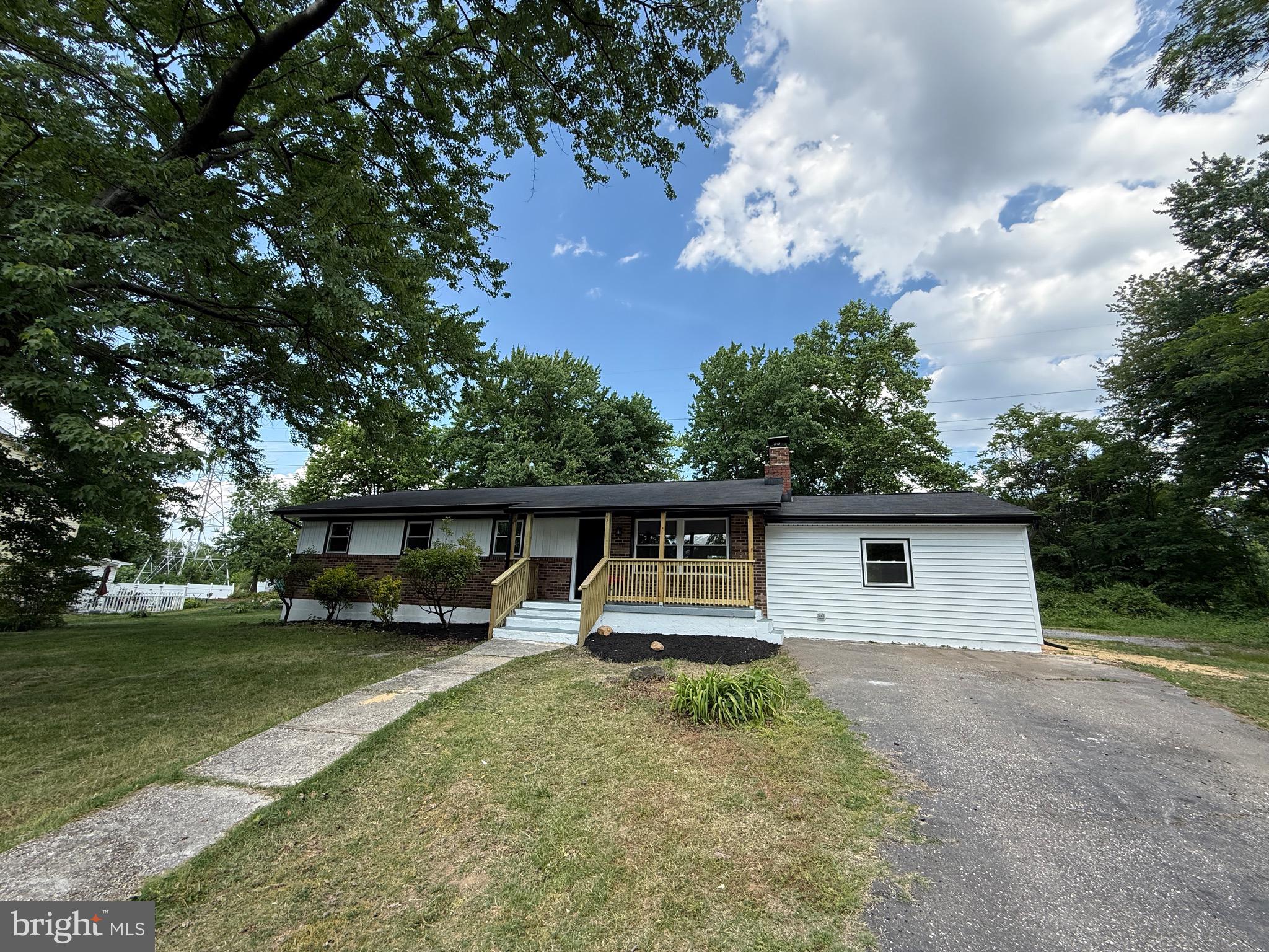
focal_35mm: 14
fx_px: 513
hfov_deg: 102.1
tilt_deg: +14.3
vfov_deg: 85.7
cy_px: 476
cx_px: 634
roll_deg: -3.3
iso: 64
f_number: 2.2
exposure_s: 1/625
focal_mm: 2.22
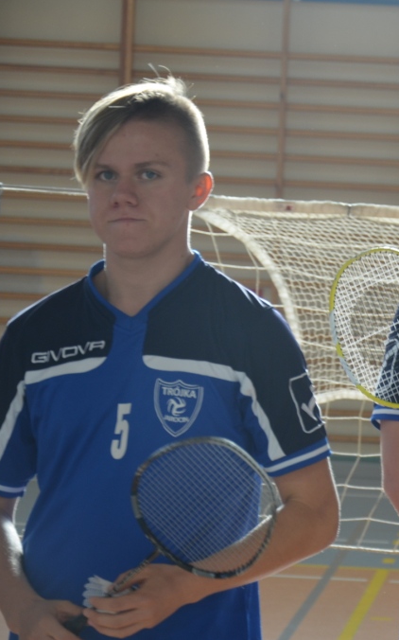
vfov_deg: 11.3
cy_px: 320
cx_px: 461
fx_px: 3221
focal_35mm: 185
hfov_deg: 7.0
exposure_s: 1/80
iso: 400
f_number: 5.3
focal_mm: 80
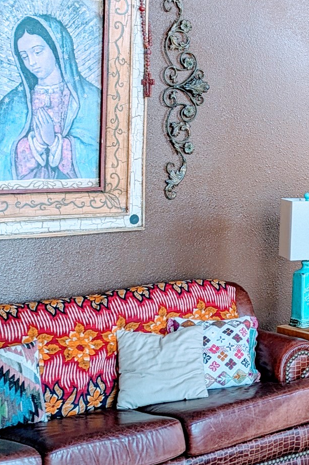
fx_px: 928
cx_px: 450
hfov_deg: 17.2
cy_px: 158
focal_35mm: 72
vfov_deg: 27.9
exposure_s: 1/40
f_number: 1.89
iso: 42
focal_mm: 5.43
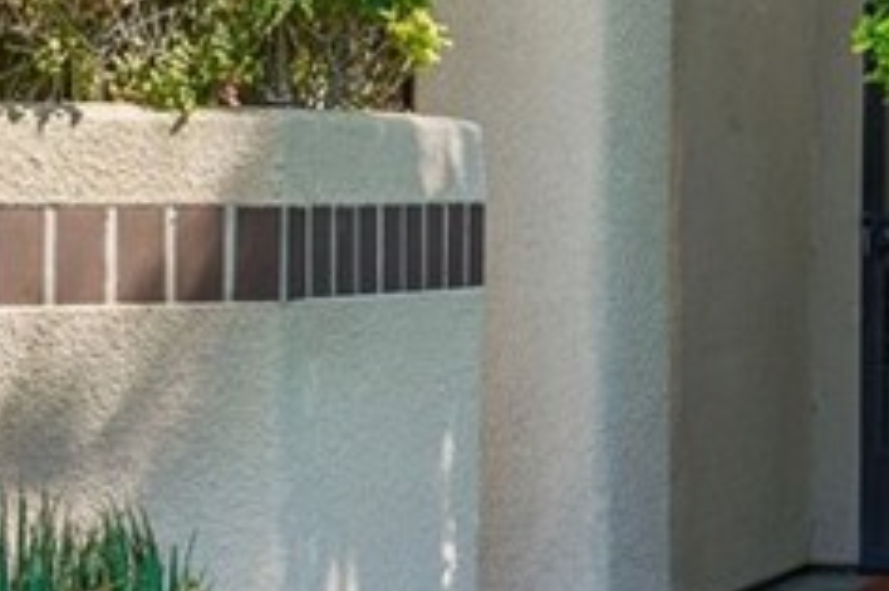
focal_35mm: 130
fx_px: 3208
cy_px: 79
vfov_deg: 10.5
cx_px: 1315
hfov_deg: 14.7
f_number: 8
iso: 100
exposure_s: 1/50
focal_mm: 30
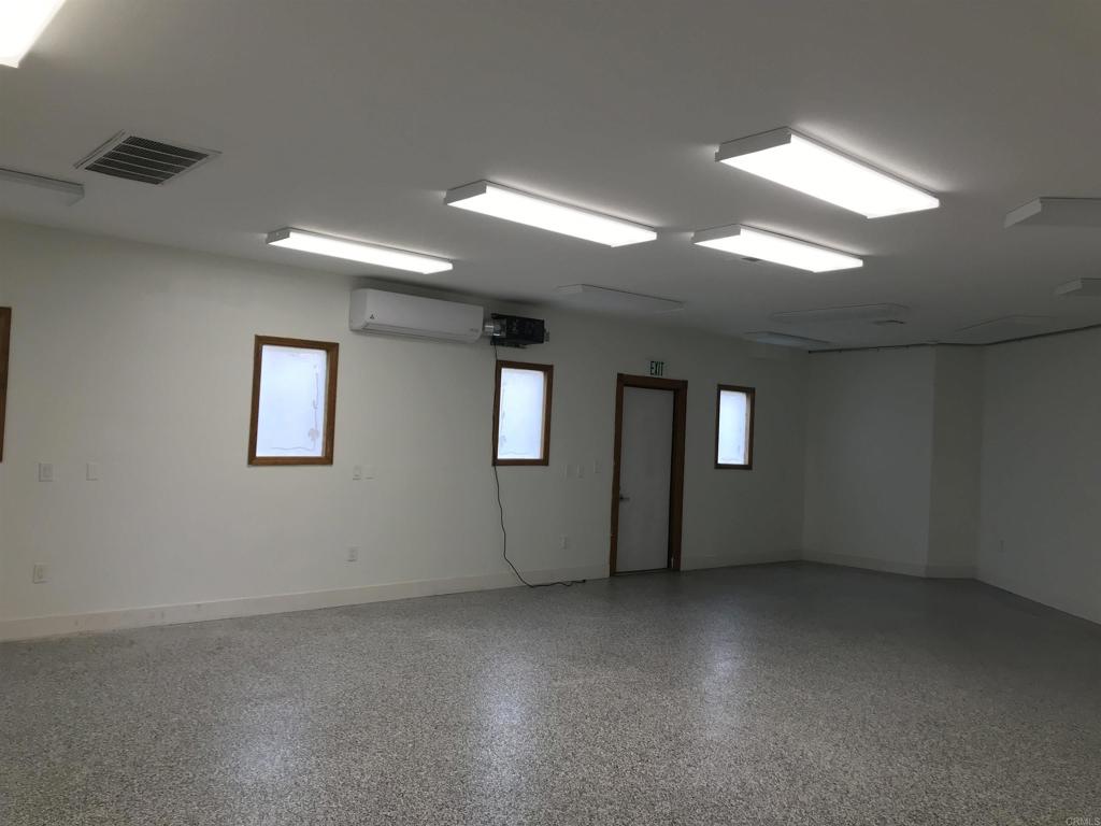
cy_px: 413
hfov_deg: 63.4
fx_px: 891
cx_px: 550
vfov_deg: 49.7
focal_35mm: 28
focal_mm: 3.99
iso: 32
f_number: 1.8
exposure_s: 1/120
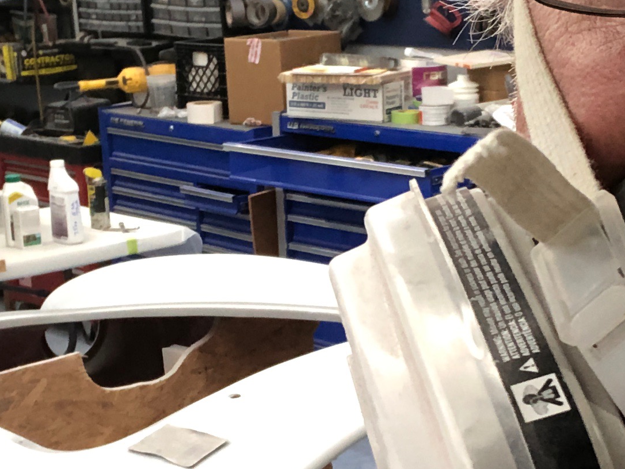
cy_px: 316
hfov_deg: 21.5
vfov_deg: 16.2
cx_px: 378
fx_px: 1644
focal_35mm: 91
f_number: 2.2
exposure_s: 1/30
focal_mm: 2.87
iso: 32
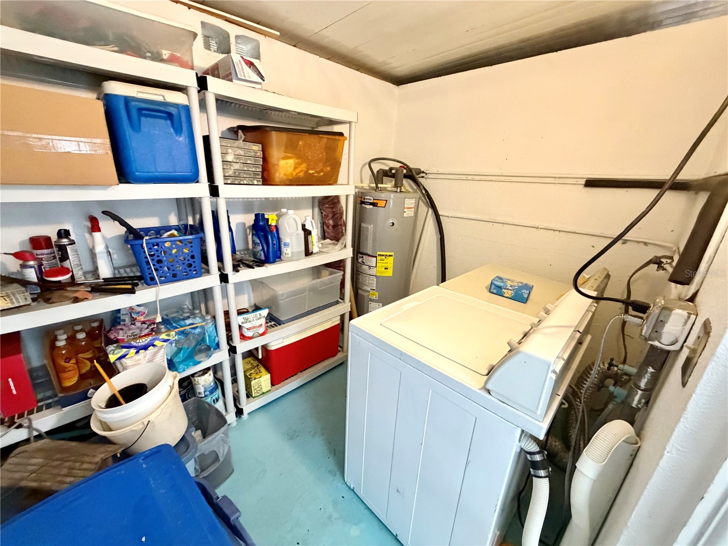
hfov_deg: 102.1
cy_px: 273
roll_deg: -2.9
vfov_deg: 85.7
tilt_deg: -19.3
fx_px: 294
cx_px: 364
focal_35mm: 14
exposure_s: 1/60
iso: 640
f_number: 2.2
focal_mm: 2.22
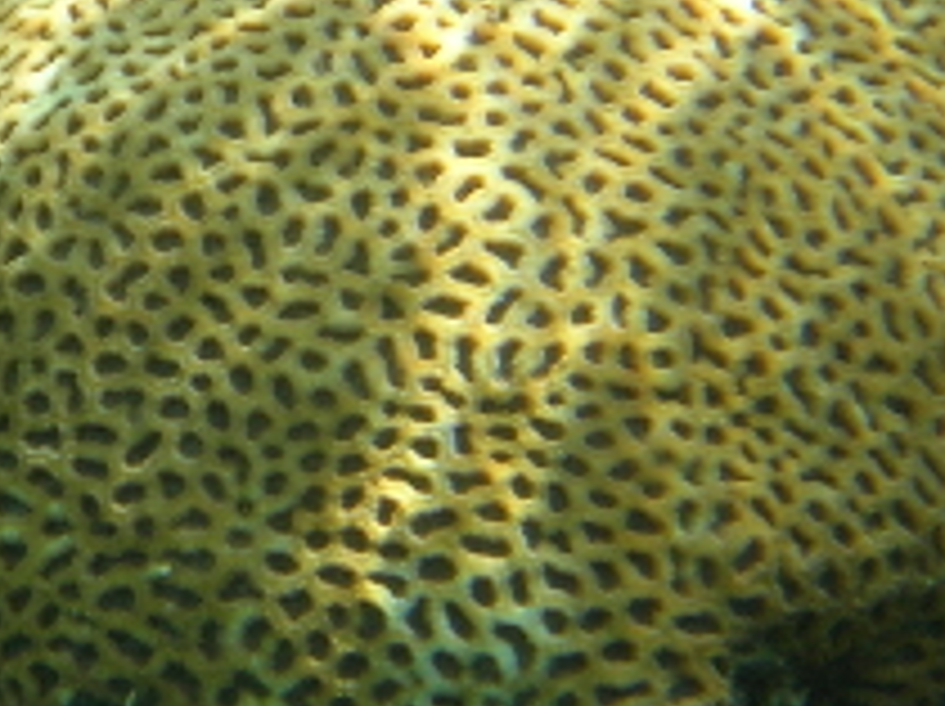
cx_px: -248
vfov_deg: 15.1
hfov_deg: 18.9
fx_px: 2645
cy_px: 92
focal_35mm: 97
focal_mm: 5.7
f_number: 4.9
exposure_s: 1/165
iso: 50
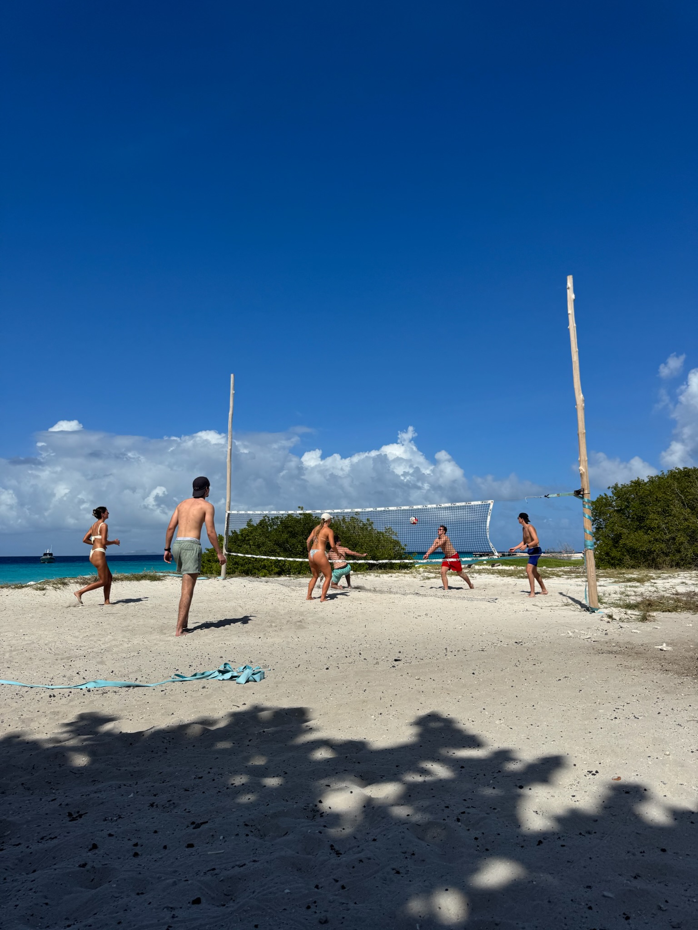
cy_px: 465
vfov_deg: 71.6
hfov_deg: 56.8
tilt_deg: +7.5
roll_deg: +0.0
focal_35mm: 24
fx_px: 645
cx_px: 349
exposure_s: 1/12346
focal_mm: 6.76
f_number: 1.78
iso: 80
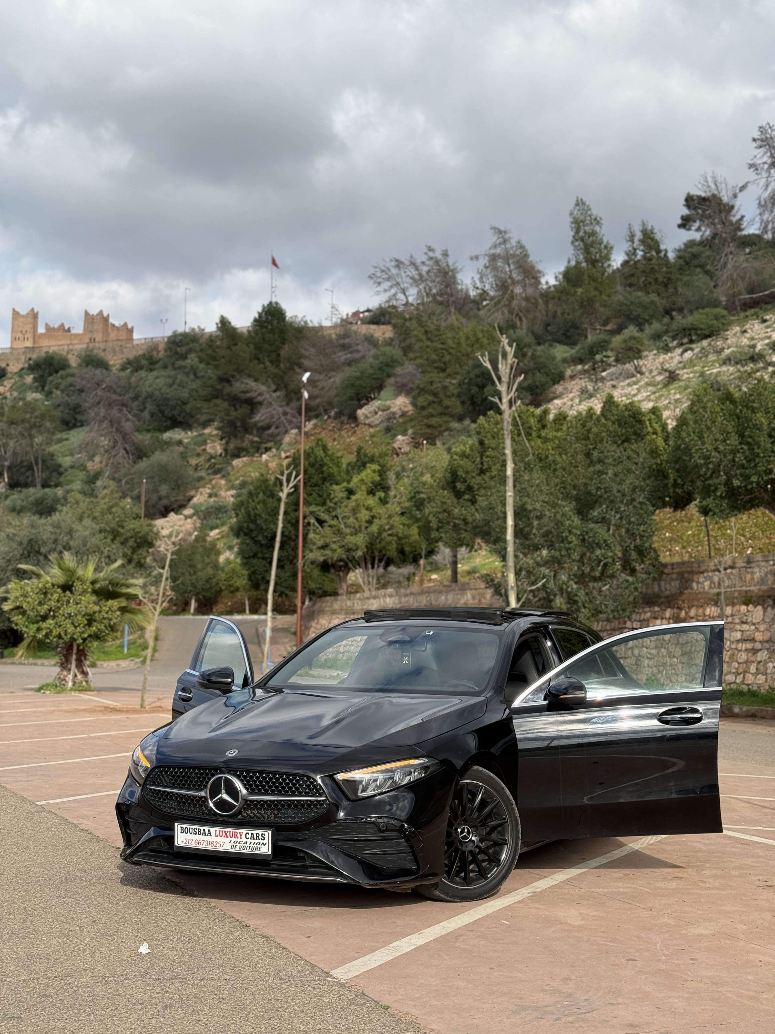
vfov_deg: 39.7
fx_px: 1433
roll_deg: -1.7
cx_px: 388
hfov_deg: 30.3
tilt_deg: +6.4
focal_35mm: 48
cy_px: 517
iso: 64
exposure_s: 1/2577
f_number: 1.78
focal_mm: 6.76
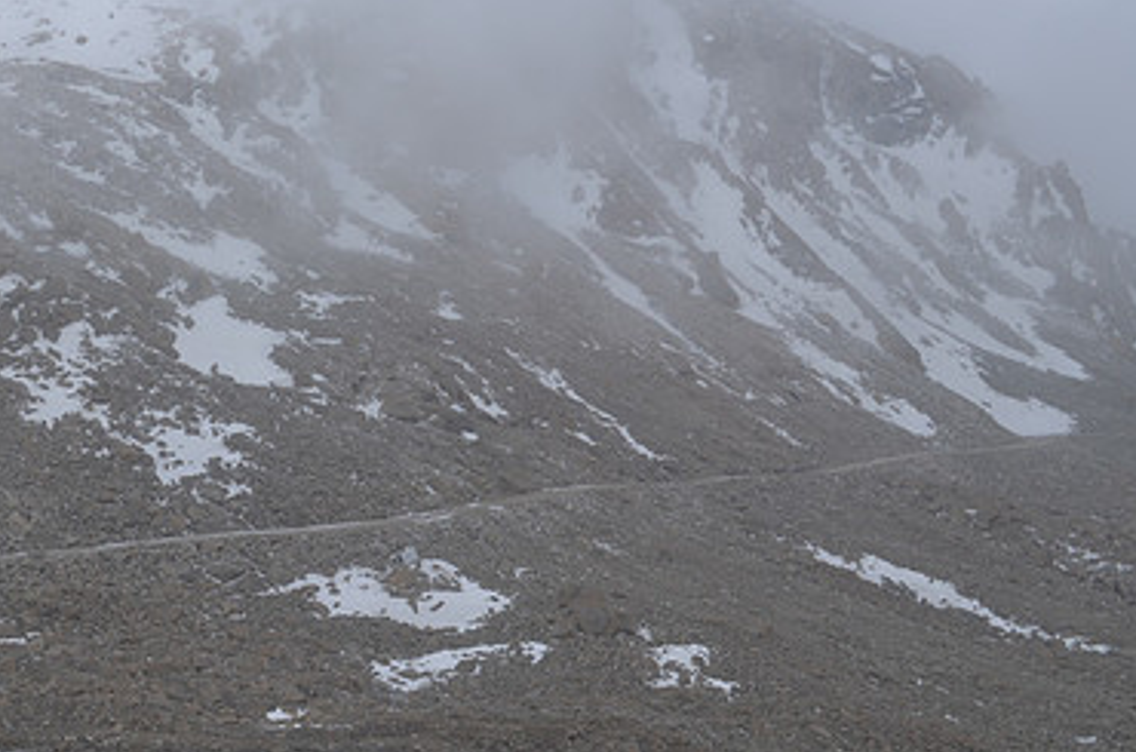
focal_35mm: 47
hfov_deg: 41.4
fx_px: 1480
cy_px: 215
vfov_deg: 28.2
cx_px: 365
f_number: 8
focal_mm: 20
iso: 100
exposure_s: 1/250
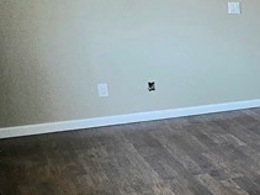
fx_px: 473
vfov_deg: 23.1
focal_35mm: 63
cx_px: 445
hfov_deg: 21.9
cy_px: 135
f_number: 2.2
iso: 200
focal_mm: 1.7
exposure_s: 1/60.2
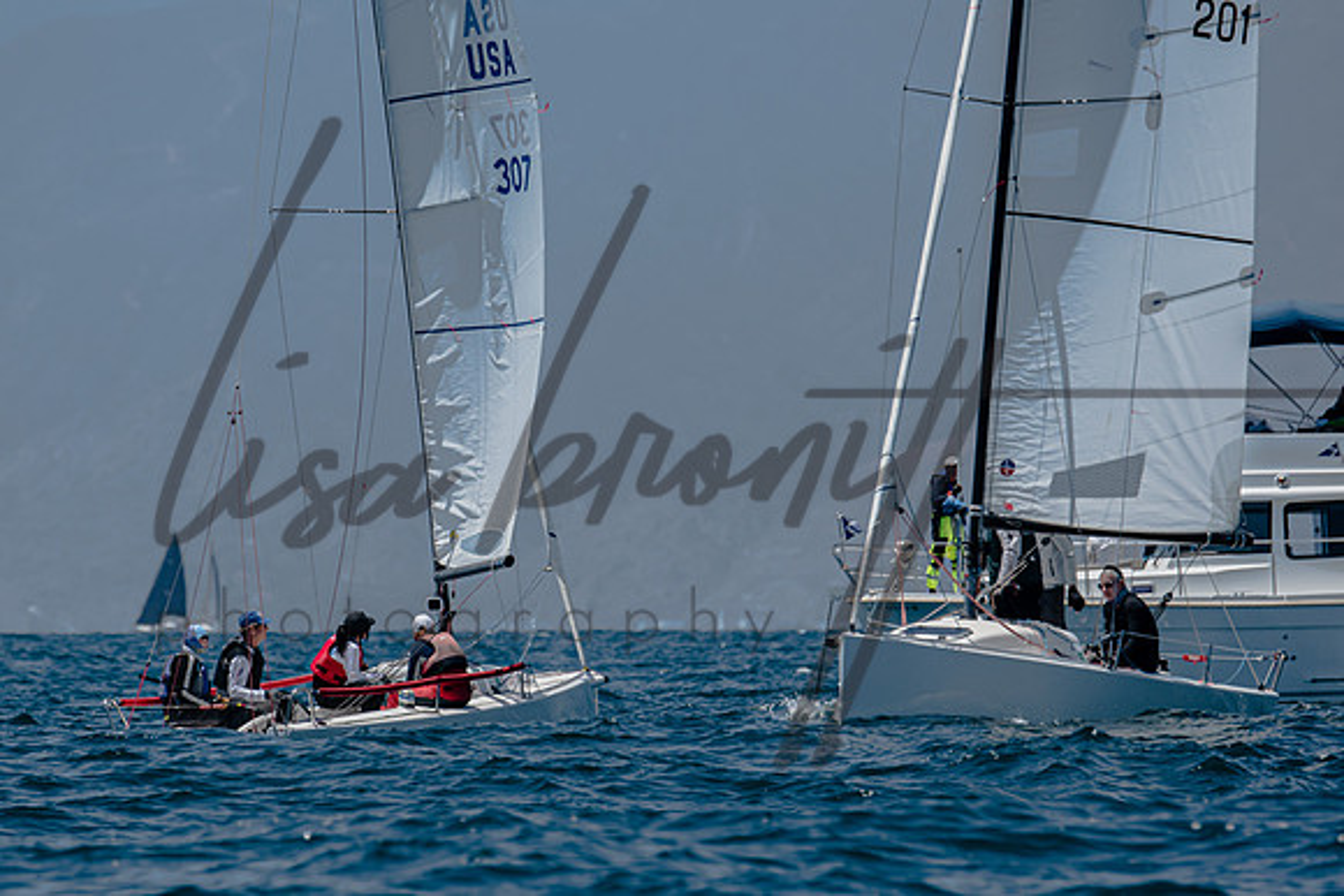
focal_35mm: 597
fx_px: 22304
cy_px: 500
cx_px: 575
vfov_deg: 2.3
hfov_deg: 3.5
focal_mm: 340
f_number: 5.6
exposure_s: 1/2000
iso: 200
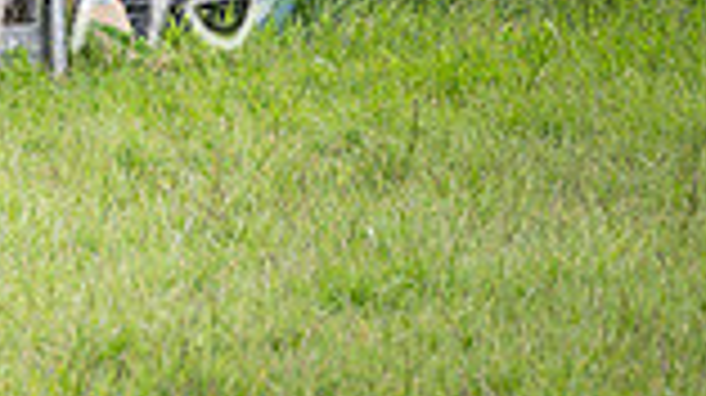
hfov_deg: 4.0
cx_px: -1267
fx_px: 9726
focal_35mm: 520
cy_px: -594
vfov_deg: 2.3
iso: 400
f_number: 4
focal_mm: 70
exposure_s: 1/1600
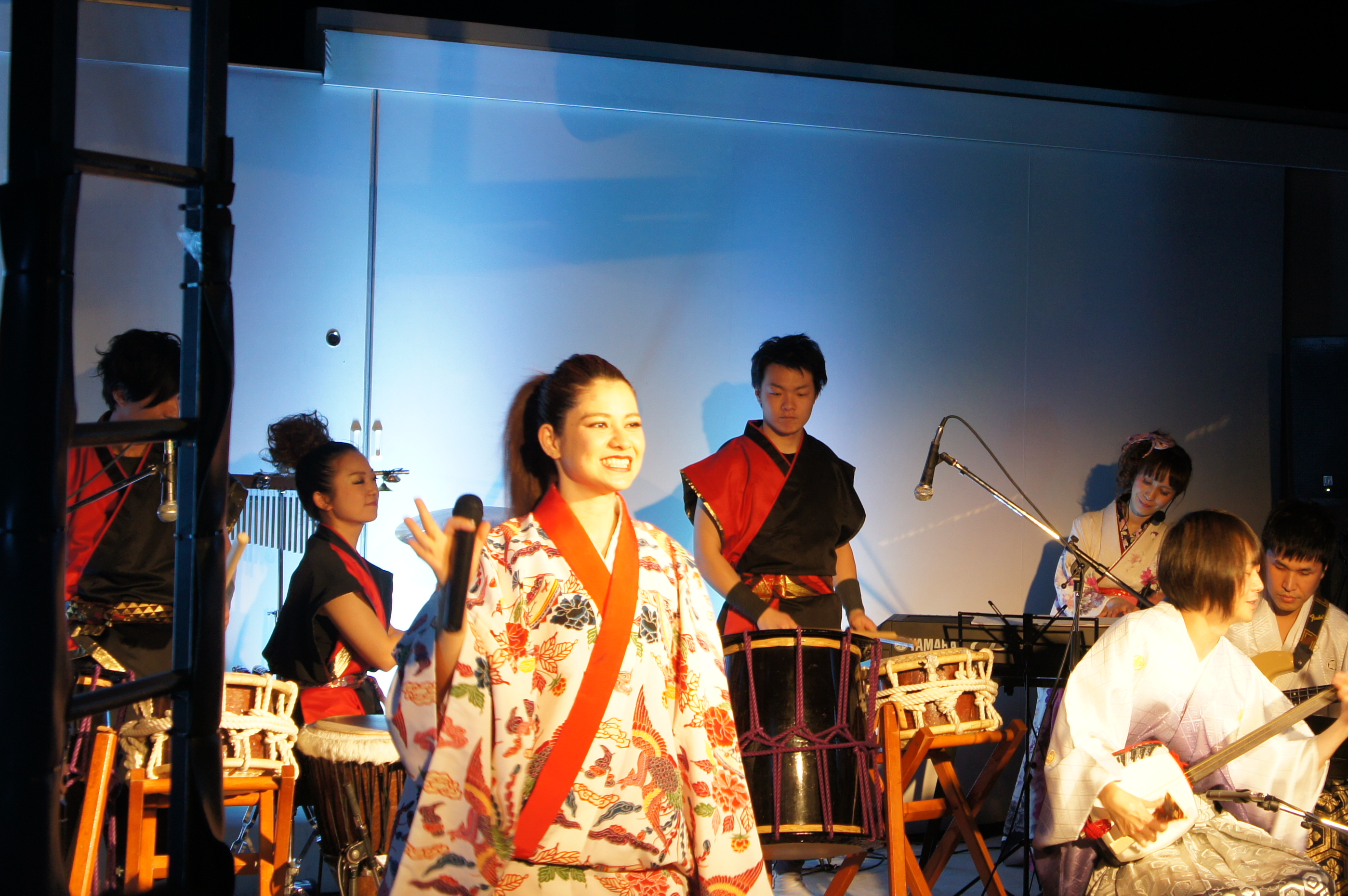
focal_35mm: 64
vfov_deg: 21.2
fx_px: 2395
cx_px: 926
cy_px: 365
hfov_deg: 31.1
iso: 250
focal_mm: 26
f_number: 4
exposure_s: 1/40
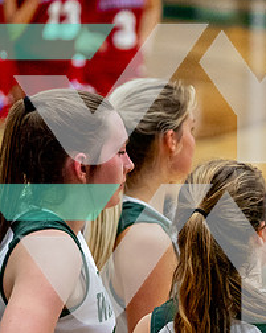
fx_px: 3865
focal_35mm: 392
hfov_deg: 3.9
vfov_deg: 4.9
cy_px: 298
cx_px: 445
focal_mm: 116
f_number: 2.8
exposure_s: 1/1000
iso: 2000
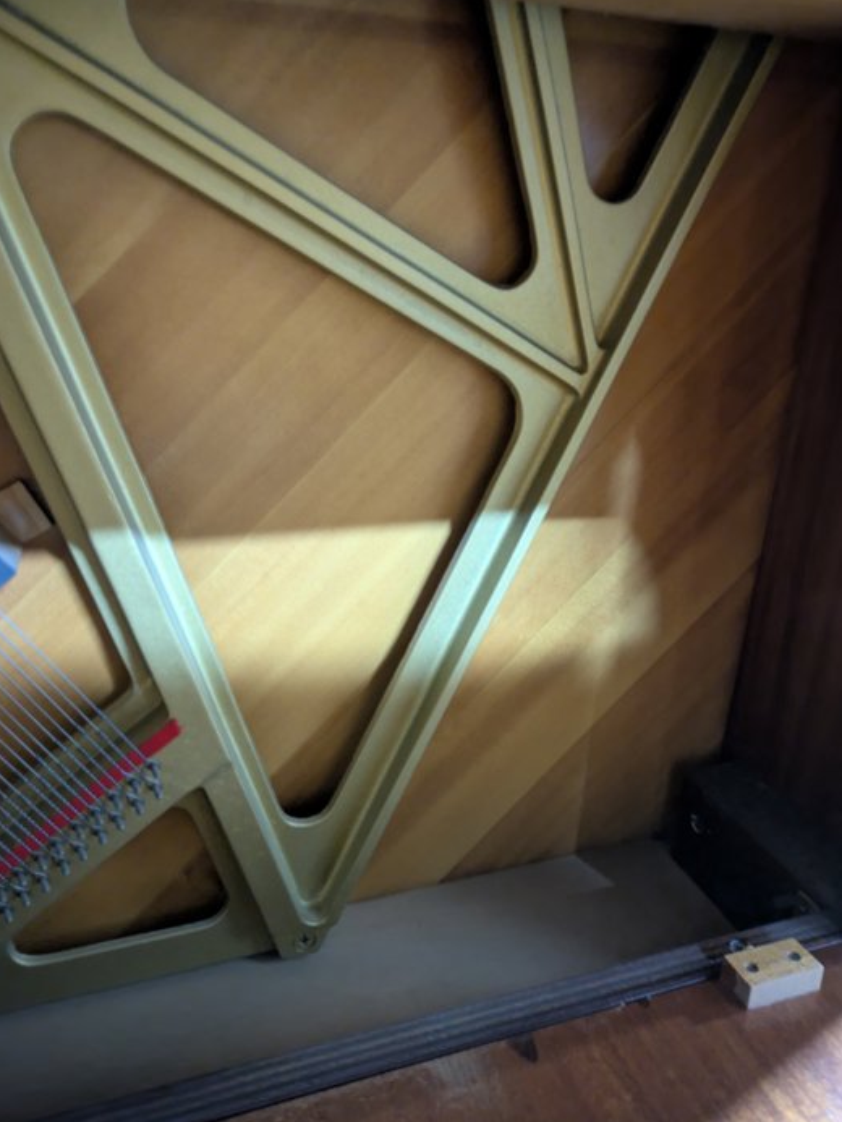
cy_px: 552
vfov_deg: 67.3
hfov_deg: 53.1
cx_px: 409
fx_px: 843
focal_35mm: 26
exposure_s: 1/16.7
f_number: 1.89
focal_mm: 5.43
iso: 1816
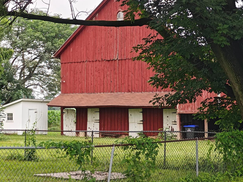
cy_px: 67
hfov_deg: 25.0
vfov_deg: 18.9
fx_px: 548
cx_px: 97
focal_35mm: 78
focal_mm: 7.08
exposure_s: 1/730
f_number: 2
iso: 50
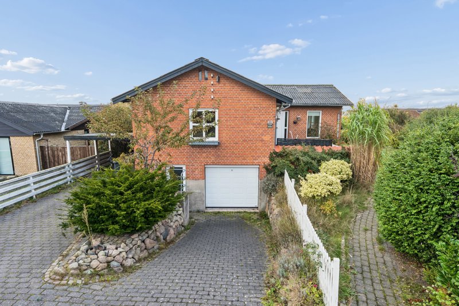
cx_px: 230
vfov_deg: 64.5
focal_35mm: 19
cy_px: 153
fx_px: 242
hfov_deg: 86.9
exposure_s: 1/125
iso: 160
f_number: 4
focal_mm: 19
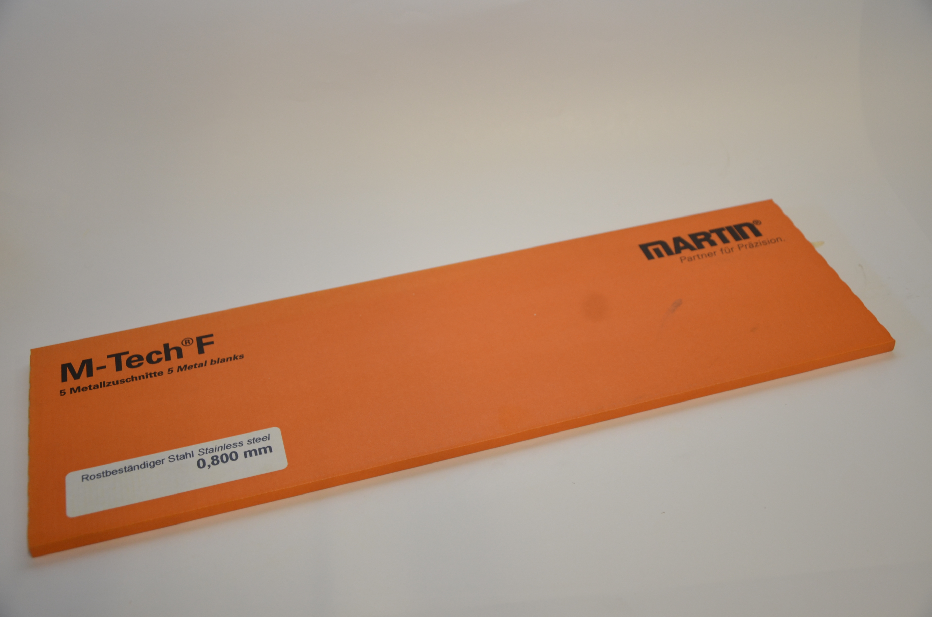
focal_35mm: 42
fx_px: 1085
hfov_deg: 46.5
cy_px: 308
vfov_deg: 31.8
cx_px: 466
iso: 400
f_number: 4
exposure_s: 1/60
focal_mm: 28
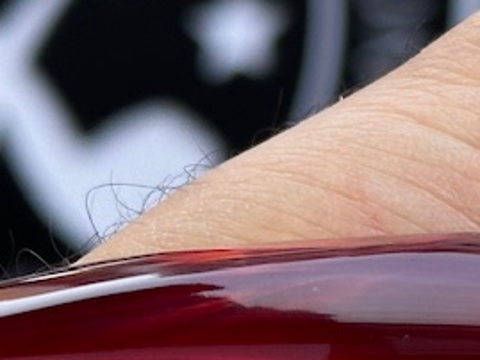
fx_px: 3163
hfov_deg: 8.5
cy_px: 262
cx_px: 717
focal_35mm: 228
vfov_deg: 6.5
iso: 64
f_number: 1.78
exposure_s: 1/100
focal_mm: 6.86
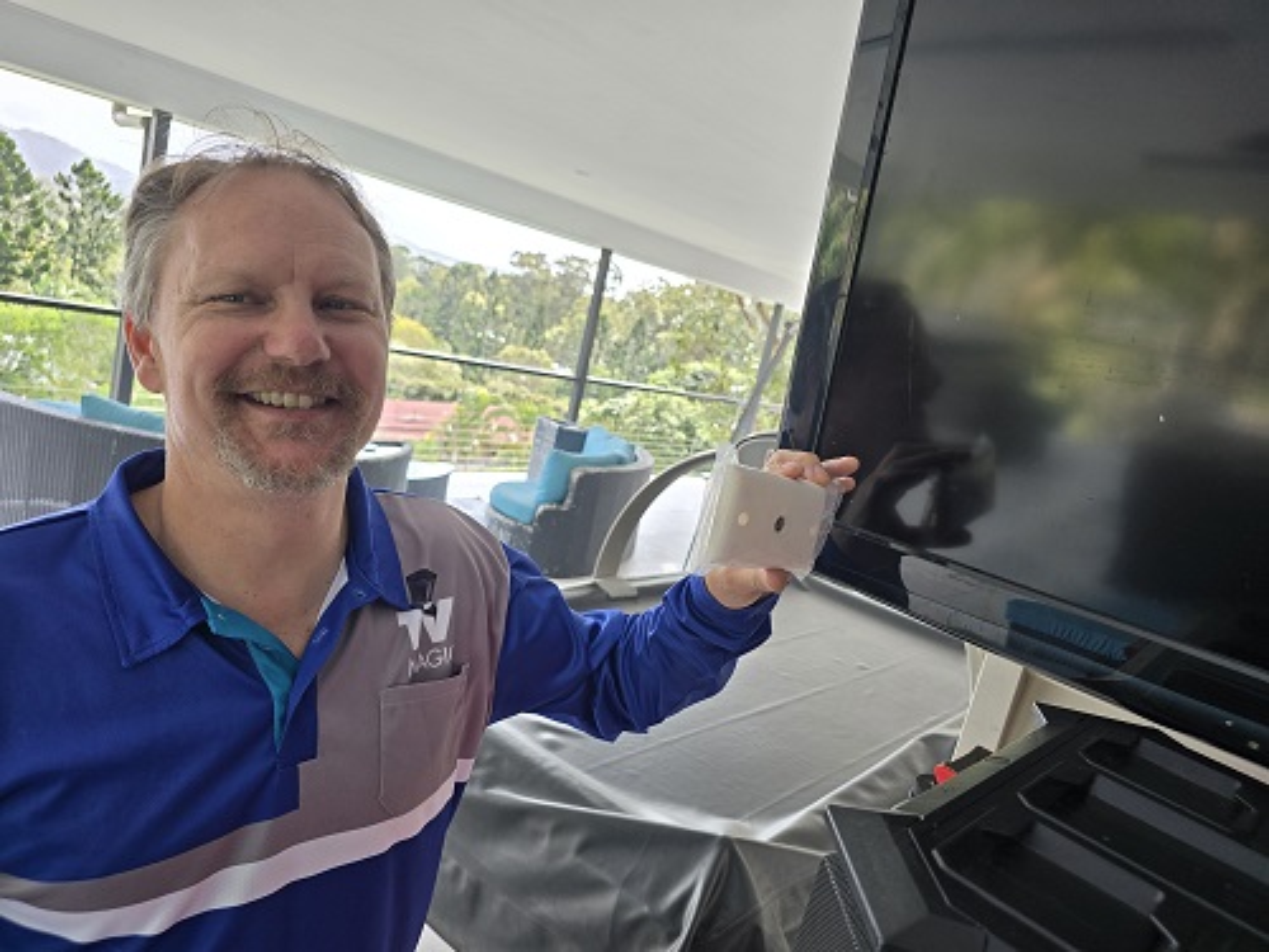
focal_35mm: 23
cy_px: 476
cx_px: 634
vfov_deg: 58.9
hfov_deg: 73.9
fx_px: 843
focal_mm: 6.3
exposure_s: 1/180
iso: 64
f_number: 1.7
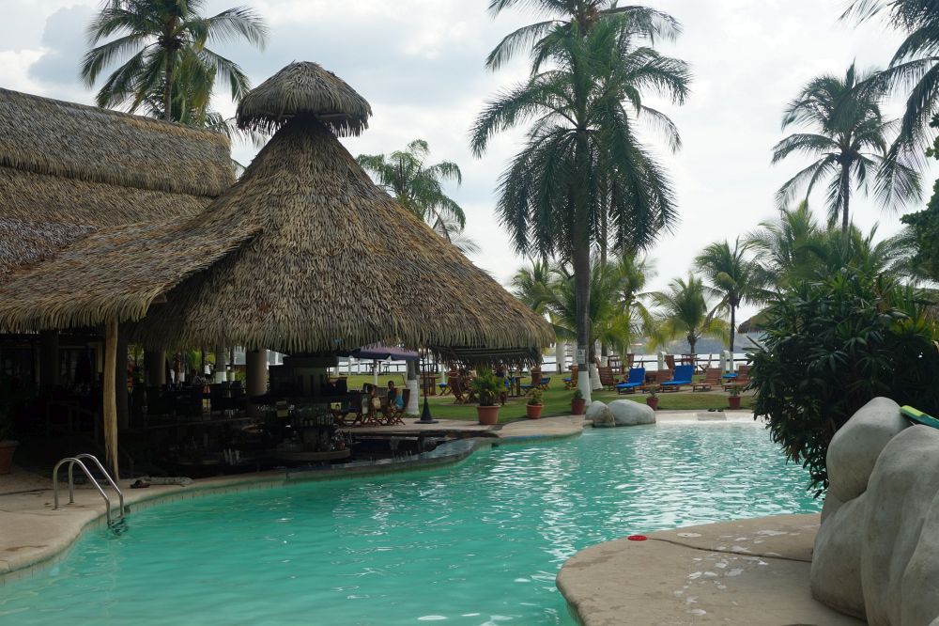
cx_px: 470
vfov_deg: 35.5
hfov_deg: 51.3
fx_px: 978
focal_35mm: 38
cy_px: 313
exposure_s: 1/80
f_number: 9
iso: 100
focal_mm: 25
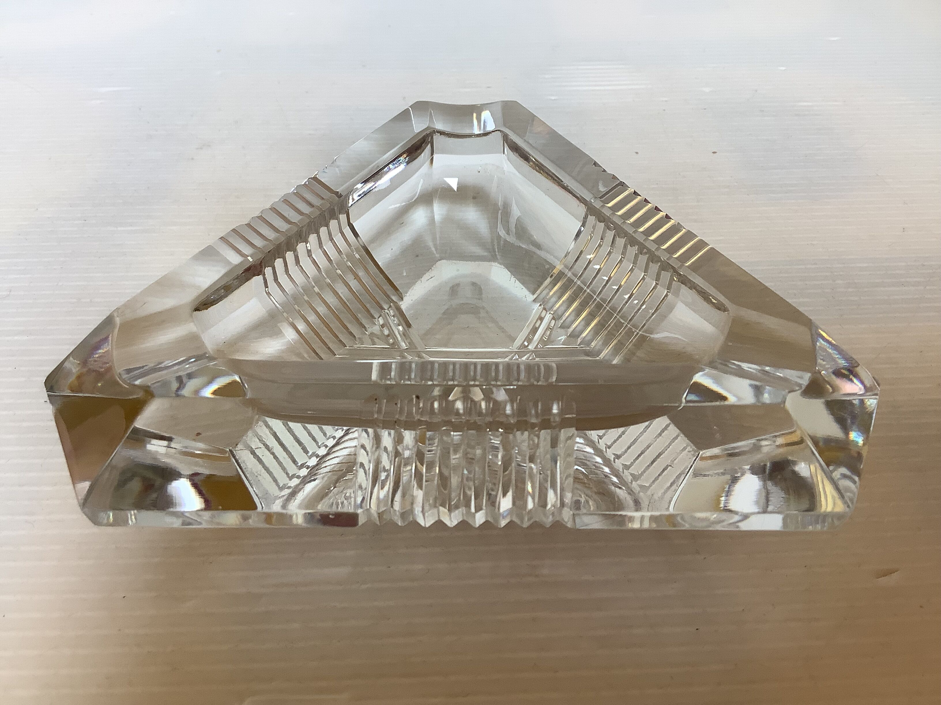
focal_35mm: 31
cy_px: 352
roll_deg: +0.2
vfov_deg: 45.4
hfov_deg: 58.4
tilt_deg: -40.4
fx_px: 843
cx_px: 470
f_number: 2.4
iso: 80
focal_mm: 3.3
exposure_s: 1/50
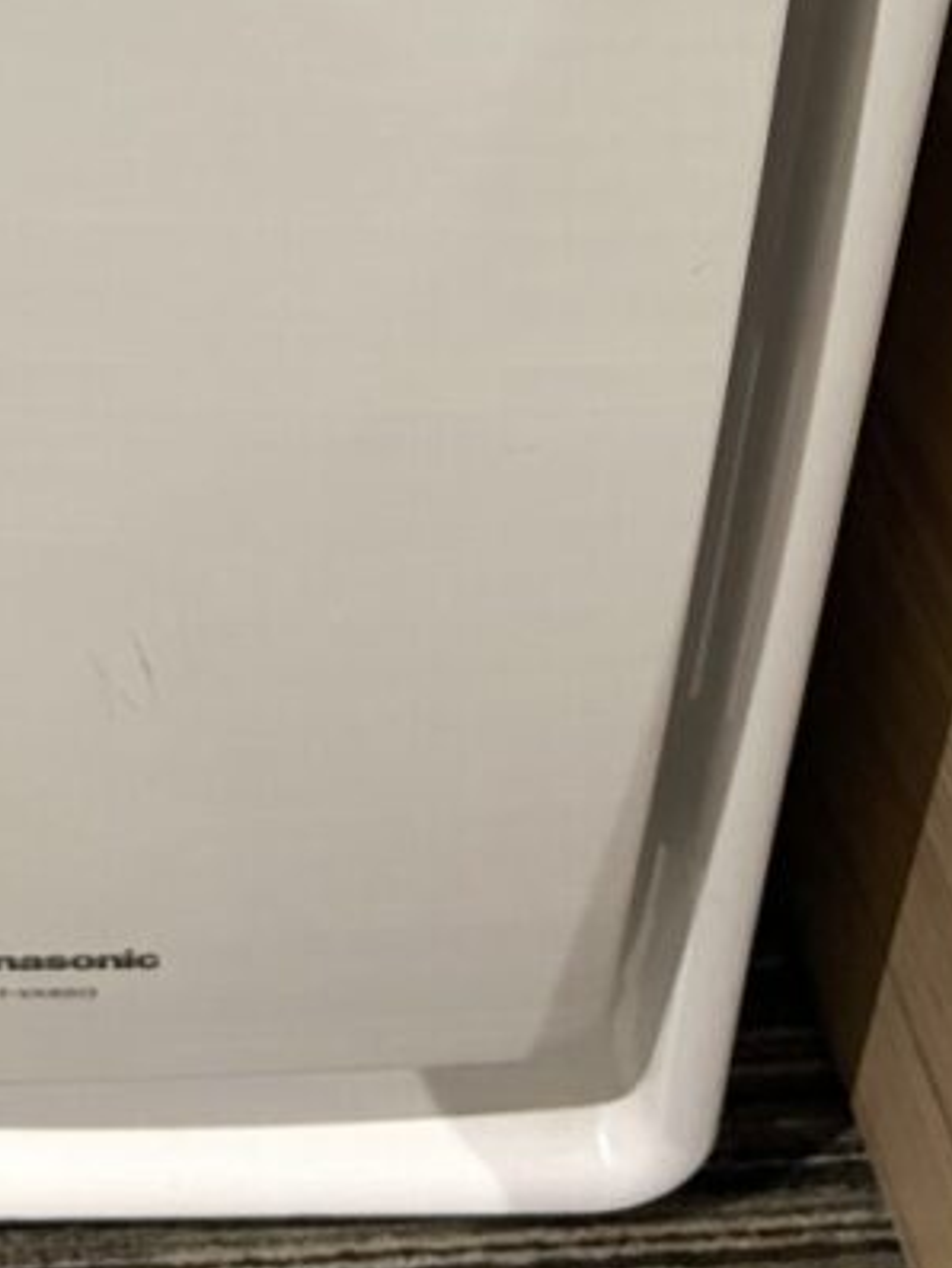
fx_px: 2456
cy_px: -220
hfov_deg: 21.3
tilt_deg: -28.0
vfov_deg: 26.1
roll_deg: +1.1
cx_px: 22
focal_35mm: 67
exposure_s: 1/50
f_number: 1.5
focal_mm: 5.7
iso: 200
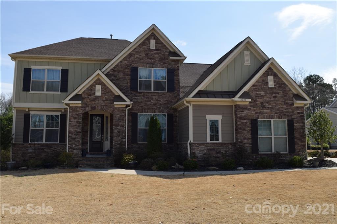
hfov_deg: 59.5
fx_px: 295
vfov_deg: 41.7
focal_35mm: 32
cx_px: 168
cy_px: 112
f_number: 11
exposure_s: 1/200
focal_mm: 21
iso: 100
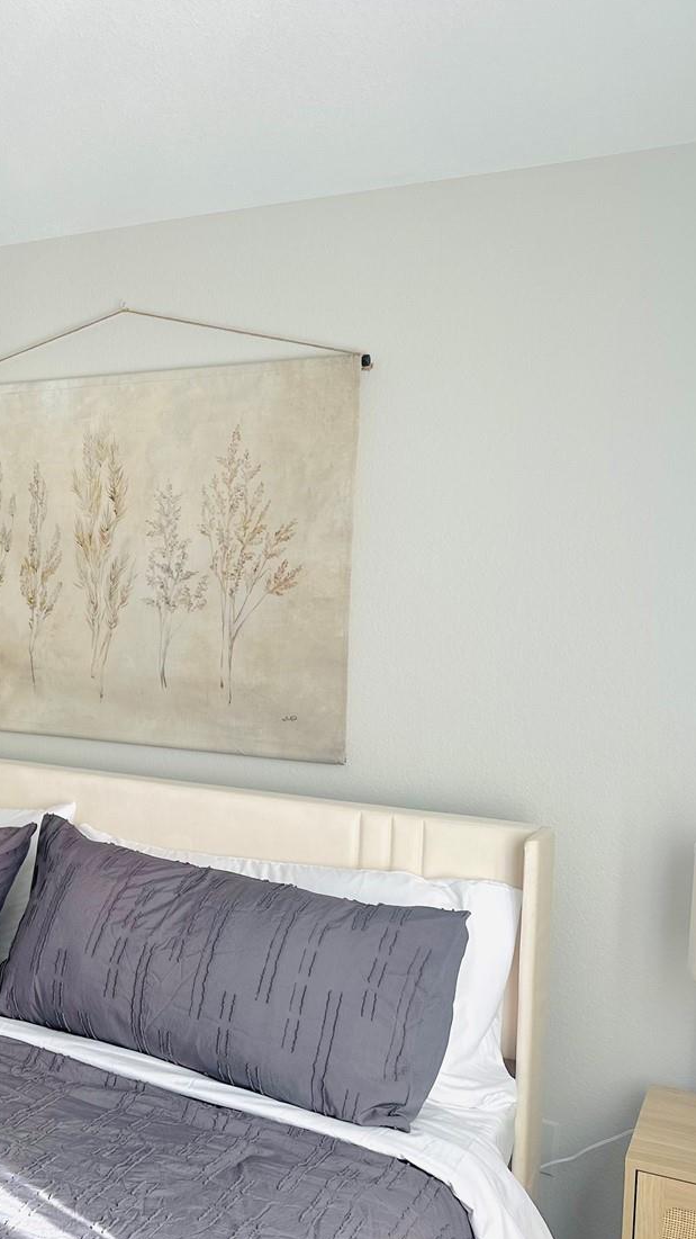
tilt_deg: -4.1
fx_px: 1247
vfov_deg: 52.7
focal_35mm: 38
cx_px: -62
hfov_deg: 28.4
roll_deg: -1.2
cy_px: 667
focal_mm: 6.86
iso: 64
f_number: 1.78
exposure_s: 1/200
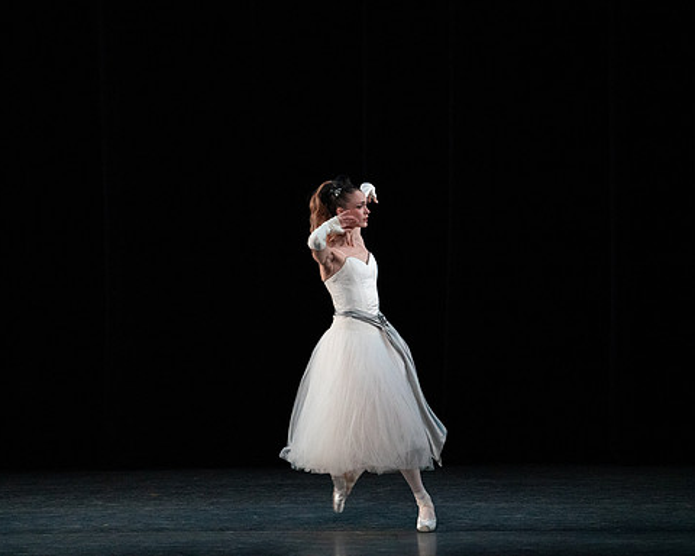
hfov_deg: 8.5
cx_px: 290
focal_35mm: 227
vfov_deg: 6.8
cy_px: 279
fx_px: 4669
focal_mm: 200
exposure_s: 1/400
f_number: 5.6
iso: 16000
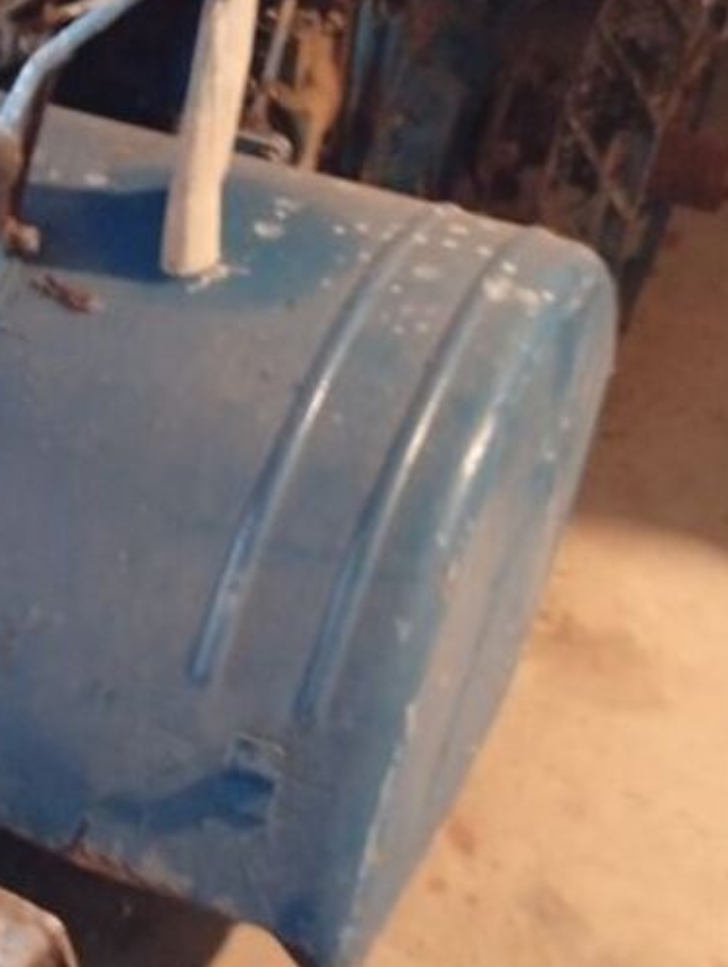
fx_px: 2014
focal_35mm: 72
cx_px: -49
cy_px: 309
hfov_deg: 19.7
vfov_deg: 26.8
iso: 2525
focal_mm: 3.98
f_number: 1.8
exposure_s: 1/16.7
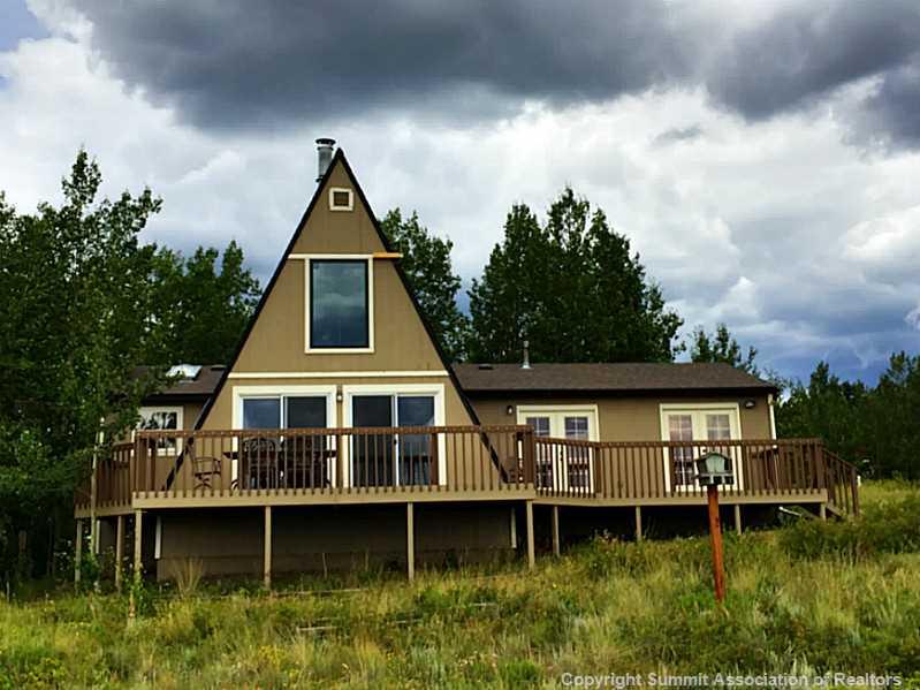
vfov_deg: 48.2
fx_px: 771
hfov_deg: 61.7
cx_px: 460
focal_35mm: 29
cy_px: 345
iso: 32
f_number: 2.2
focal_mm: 4.15
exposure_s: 1/6623
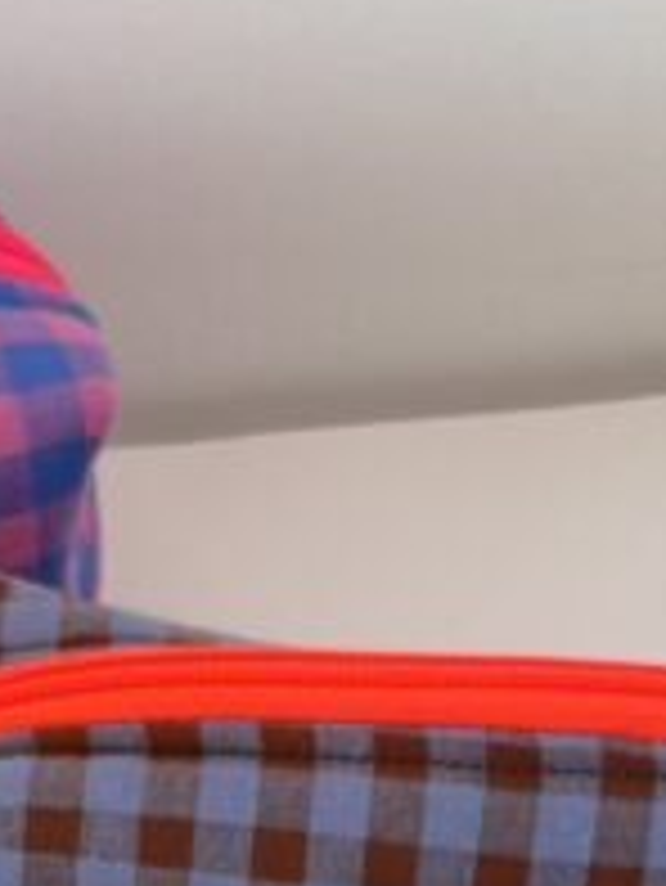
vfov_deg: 13.5
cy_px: 1444
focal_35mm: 135
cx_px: -94
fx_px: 3459
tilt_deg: -52.4
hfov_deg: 10.8
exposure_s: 1/121
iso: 125
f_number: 1.6
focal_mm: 5.1
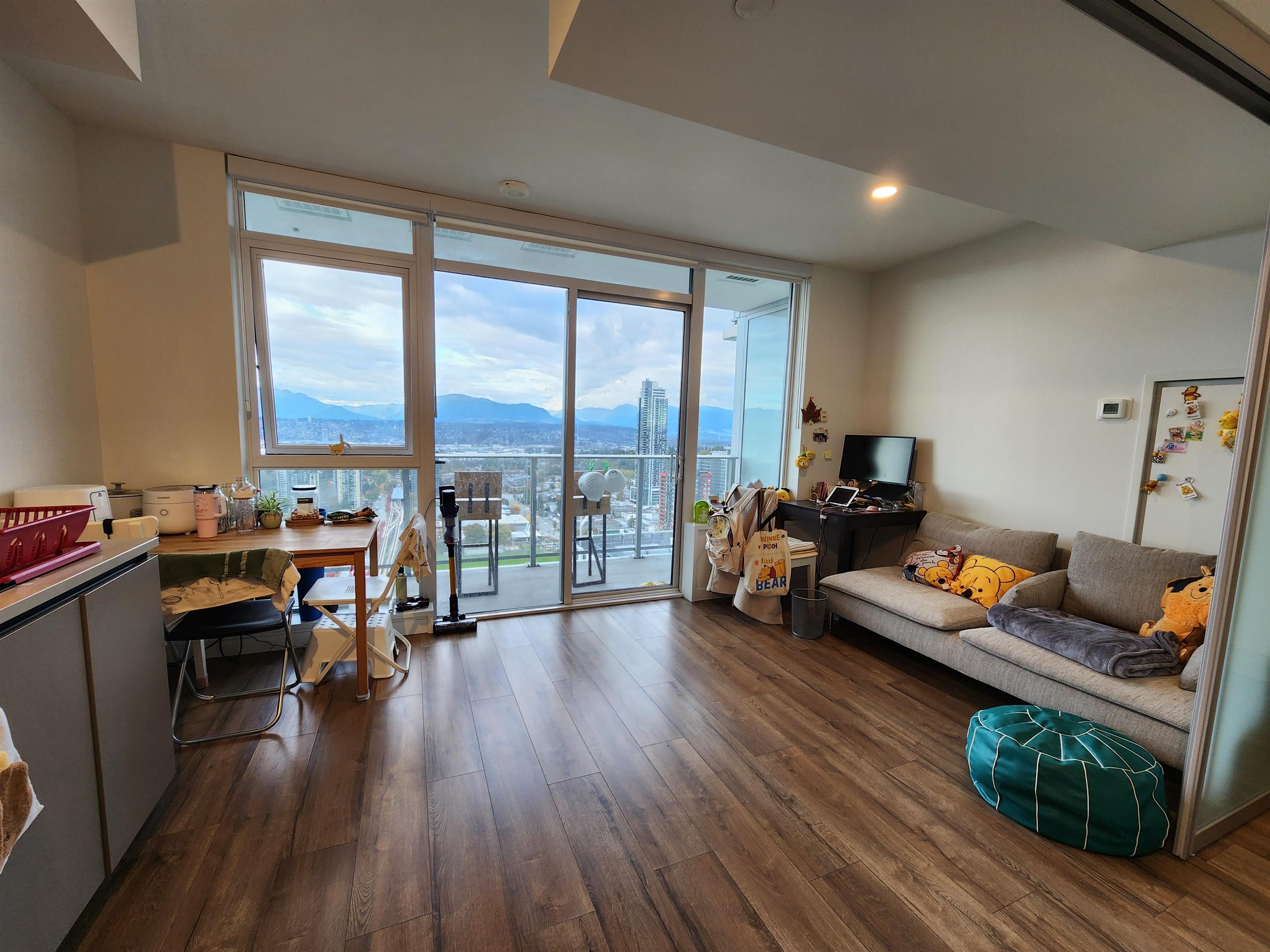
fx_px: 477
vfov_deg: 89.9
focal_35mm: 13
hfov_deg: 106.2
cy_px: 476
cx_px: 635
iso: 100
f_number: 2.2
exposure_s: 1/60
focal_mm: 2.2
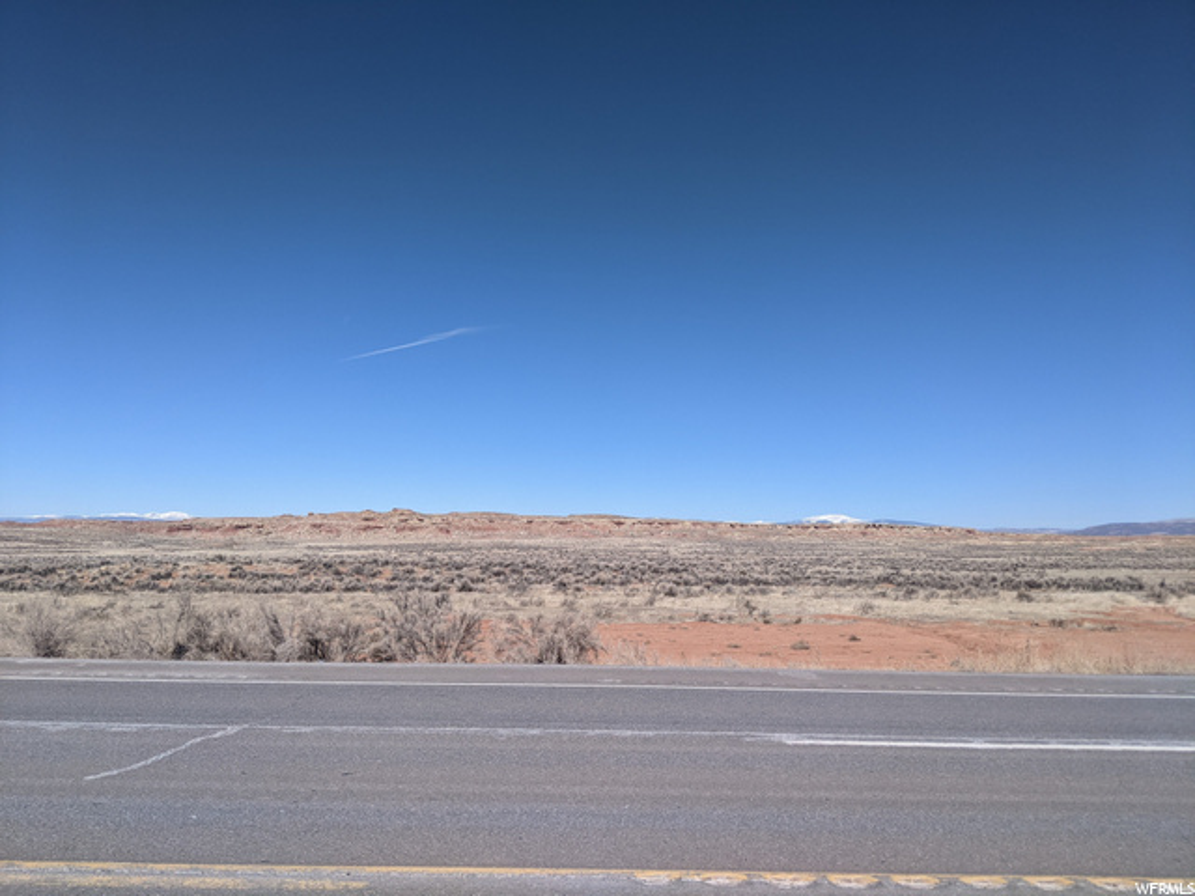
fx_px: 932
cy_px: 448
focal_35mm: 27
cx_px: 598
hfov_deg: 65.3
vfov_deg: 51.4
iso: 53
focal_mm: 4.44
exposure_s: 1/4673
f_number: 1.8
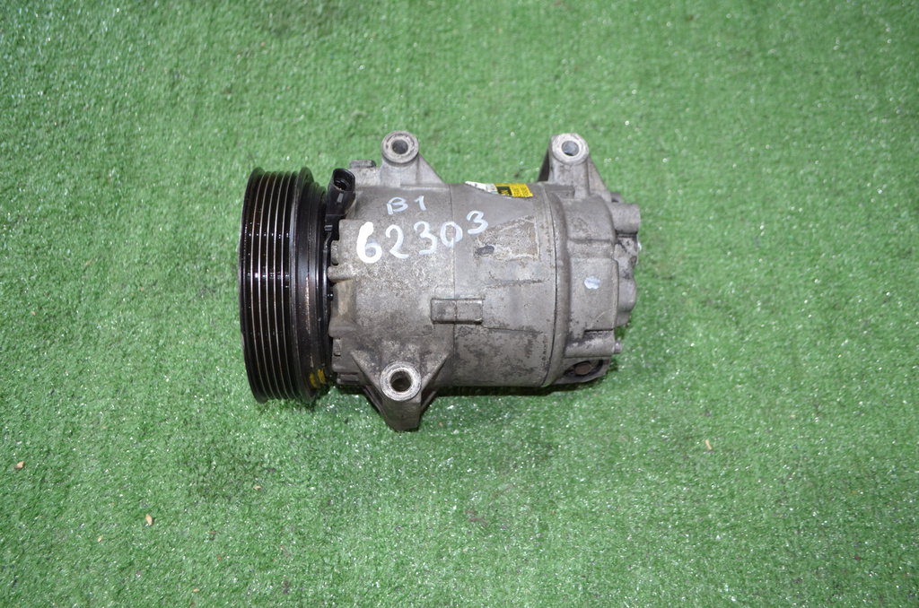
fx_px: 841
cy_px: 304
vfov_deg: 39.8
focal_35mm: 33
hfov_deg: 57.3
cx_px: 460
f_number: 3.8
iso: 1100
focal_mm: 22
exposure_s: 1/60
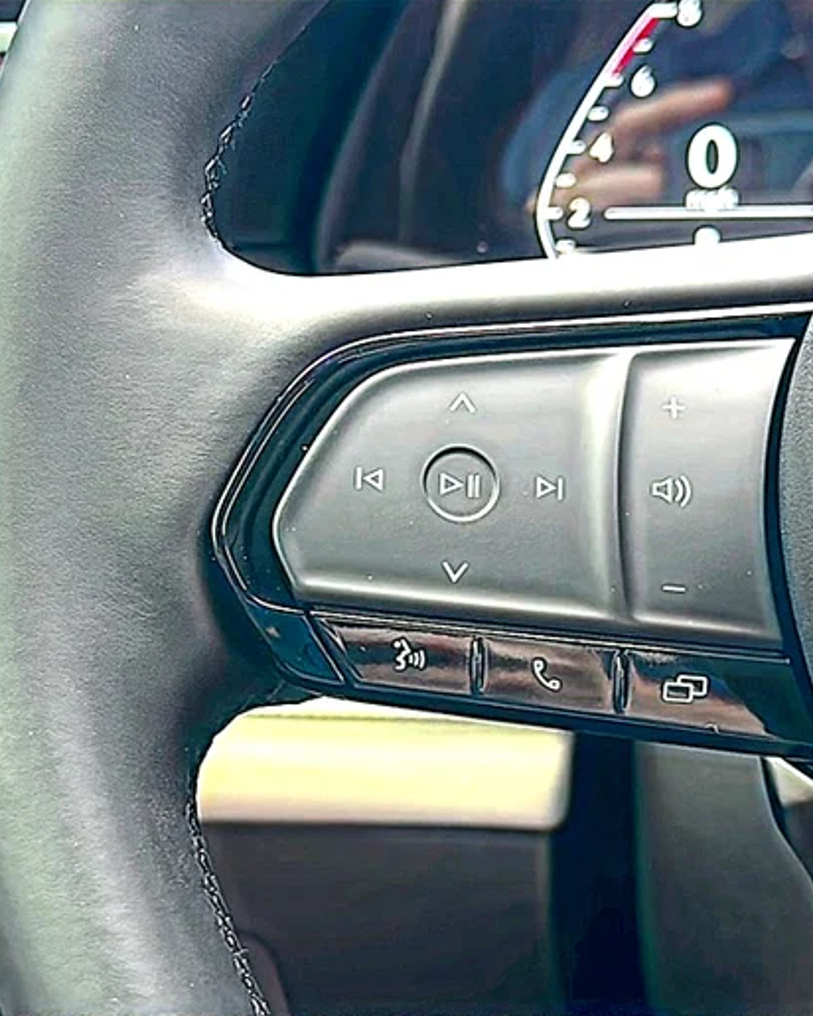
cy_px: 504
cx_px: 347
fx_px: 1835
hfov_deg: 25.0
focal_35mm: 61
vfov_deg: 31.0
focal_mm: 6.86
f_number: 1.78
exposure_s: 1/144
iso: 64
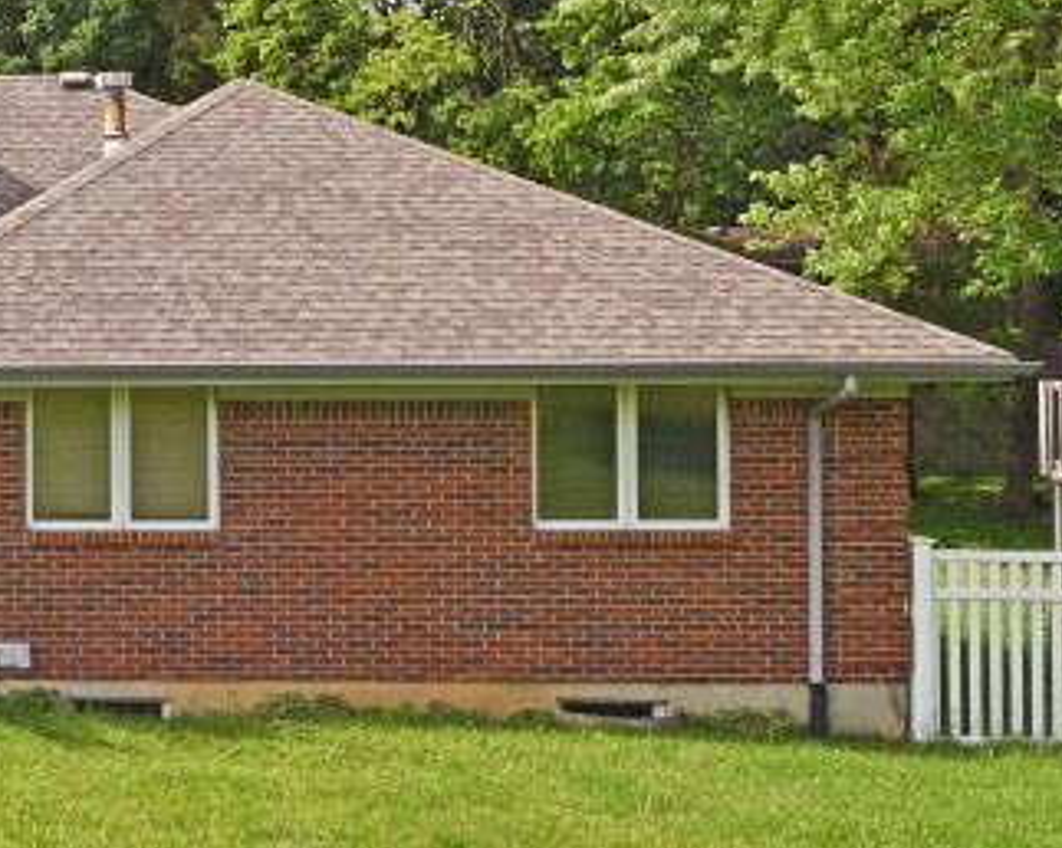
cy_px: 309
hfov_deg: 26.1
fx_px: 1916
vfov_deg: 24.9
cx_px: -345
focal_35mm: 61
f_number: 13
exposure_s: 1/125
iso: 125
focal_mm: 14
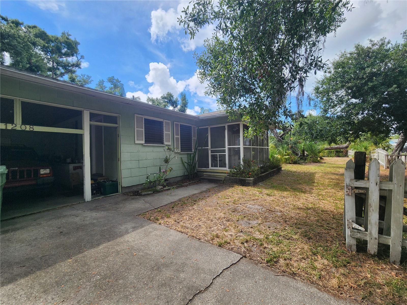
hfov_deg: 106.2
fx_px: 153
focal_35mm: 13
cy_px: 152
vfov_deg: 89.9
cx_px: 204
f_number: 2.2
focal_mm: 2.2
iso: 50
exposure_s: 1/832
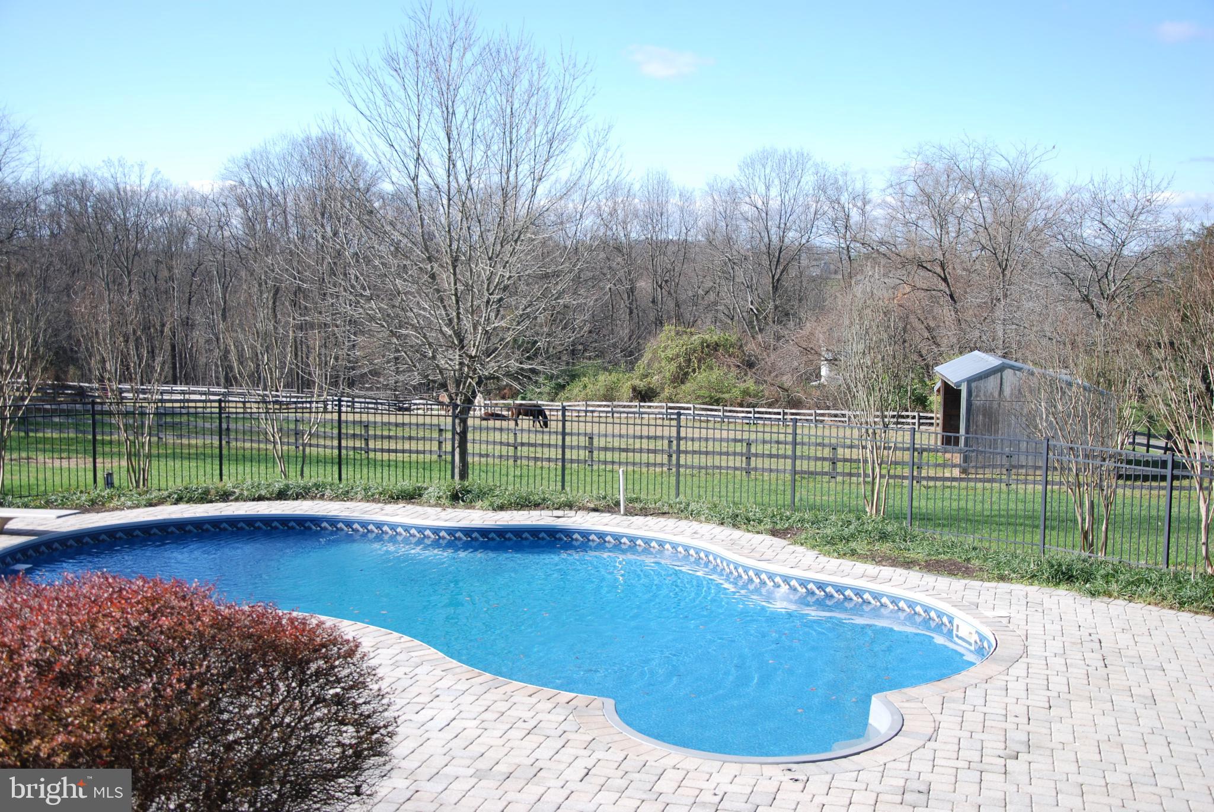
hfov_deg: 46.4
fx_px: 1418
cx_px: 607
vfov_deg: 32.0
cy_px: 406
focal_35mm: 42
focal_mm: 28
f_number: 7.1
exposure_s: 1/200
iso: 100
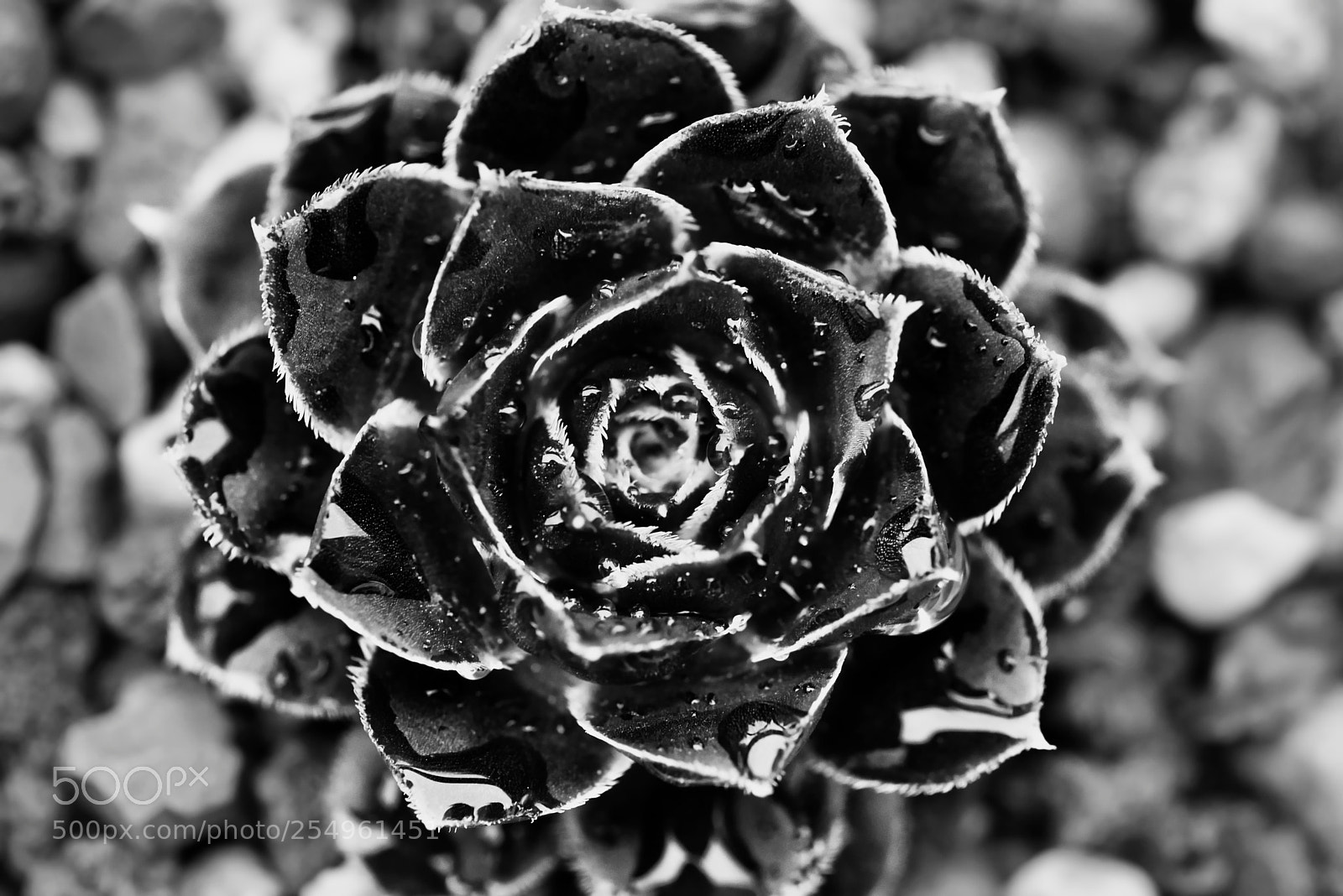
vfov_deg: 15.2
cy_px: 448
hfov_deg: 22.6
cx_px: 672
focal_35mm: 90
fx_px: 3359
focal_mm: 90
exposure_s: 1/80
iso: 2000
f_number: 5.6
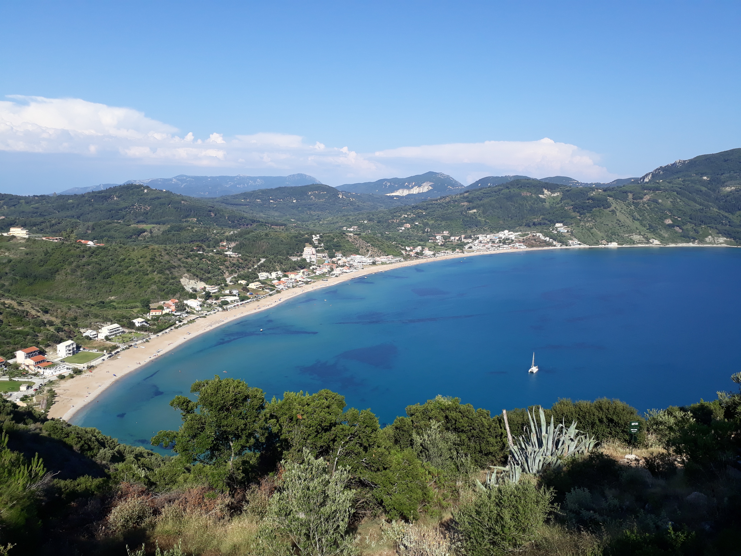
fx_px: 578
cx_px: 370
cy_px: 278
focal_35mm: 27
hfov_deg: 65.3
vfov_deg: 51.4
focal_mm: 3.6
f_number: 1.9
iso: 40
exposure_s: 1/1497
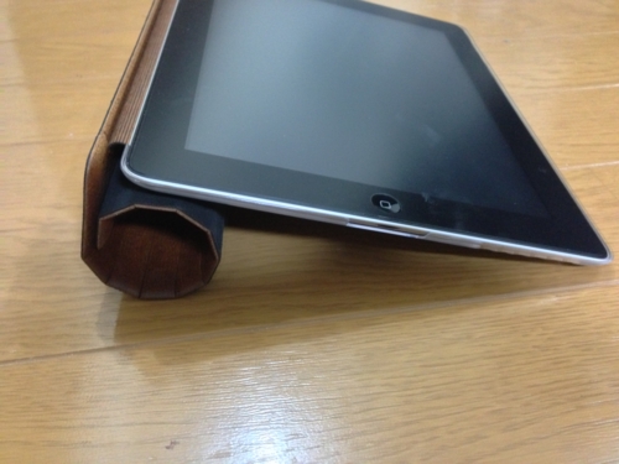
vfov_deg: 42.9
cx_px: 310
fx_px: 590
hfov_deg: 55.4
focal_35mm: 33
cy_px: 232
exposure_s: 1/15
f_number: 2.4
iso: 640
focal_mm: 4.13
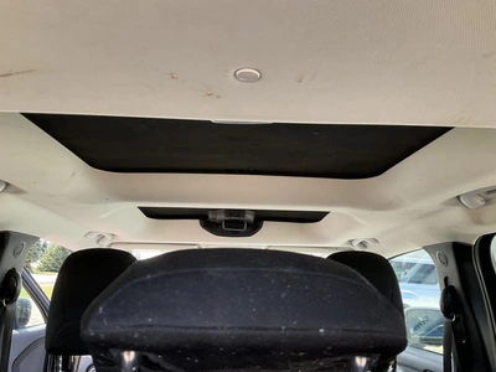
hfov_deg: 61.7
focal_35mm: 29
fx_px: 416
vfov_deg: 48.2
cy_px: 186
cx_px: 248
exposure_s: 1/122
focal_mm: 3
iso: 50
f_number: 1.8
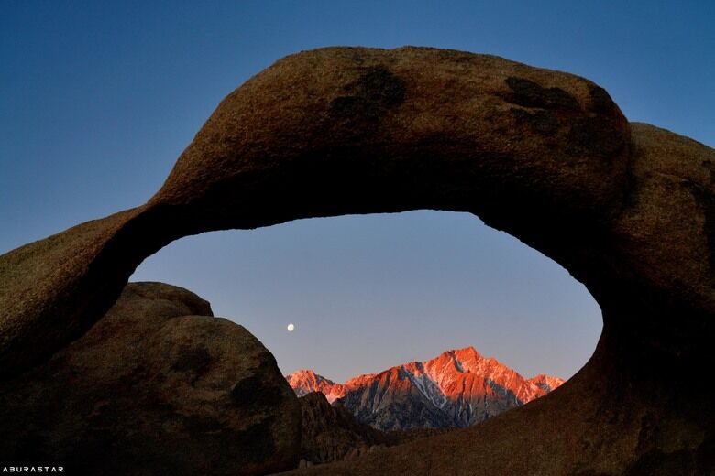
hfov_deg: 51.9
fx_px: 735
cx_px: 358
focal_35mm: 37
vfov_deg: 35.9
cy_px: 238
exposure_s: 1/80
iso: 100
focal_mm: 37
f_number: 7.1
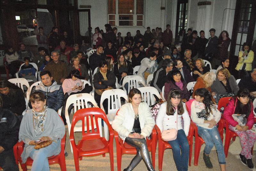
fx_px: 192
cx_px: 128
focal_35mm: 27
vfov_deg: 48.1
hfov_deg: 67.3
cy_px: 86
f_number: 4
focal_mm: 18
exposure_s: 1/125
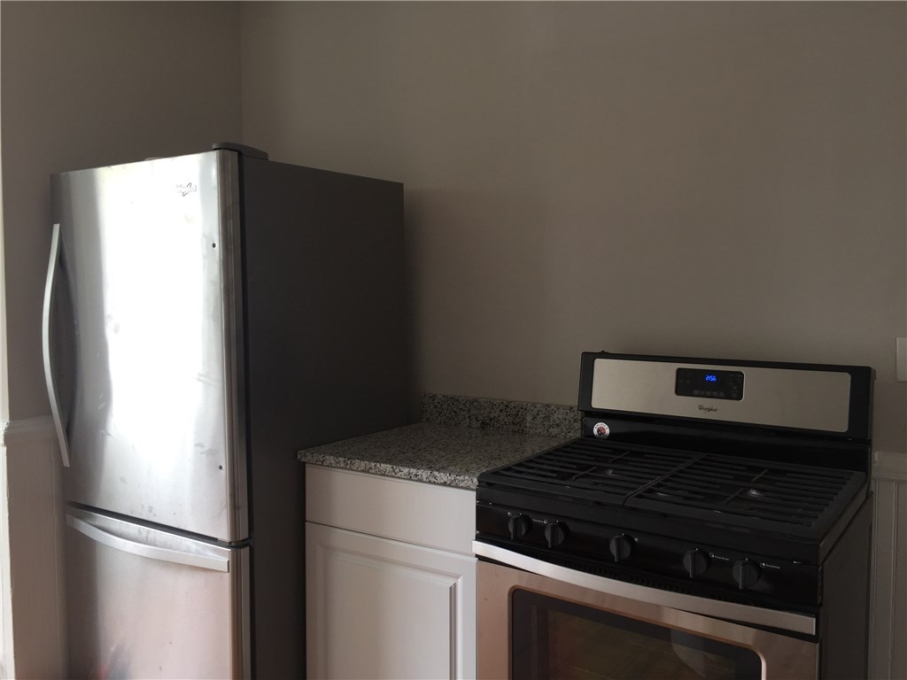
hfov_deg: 61.7
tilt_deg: -2.9
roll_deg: +0.1
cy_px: 340
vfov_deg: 48.2
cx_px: 454
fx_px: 760
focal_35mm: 29
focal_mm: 4.15
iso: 32
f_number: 2.2
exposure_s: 1/40
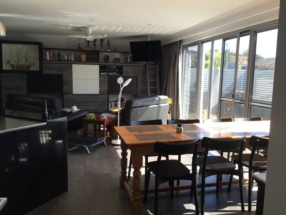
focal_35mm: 29
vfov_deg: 48.3
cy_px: 108
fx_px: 240
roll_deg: -1.1
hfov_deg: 61.6
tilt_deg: -7.9
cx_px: 143
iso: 32
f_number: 2.2
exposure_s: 1/100
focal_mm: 4.15
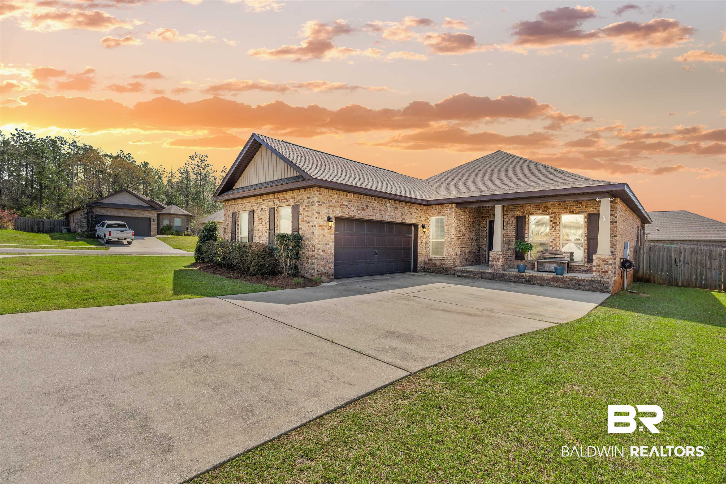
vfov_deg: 77.3
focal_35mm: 15
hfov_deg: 100.4
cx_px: 363
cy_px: 242
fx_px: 302
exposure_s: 1/640
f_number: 8
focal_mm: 15
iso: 200
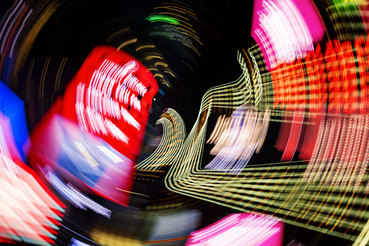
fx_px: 359
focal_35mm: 35
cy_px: 123
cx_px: 184
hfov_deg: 54.4
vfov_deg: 37.9
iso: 200
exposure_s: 1/20
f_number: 11
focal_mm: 35
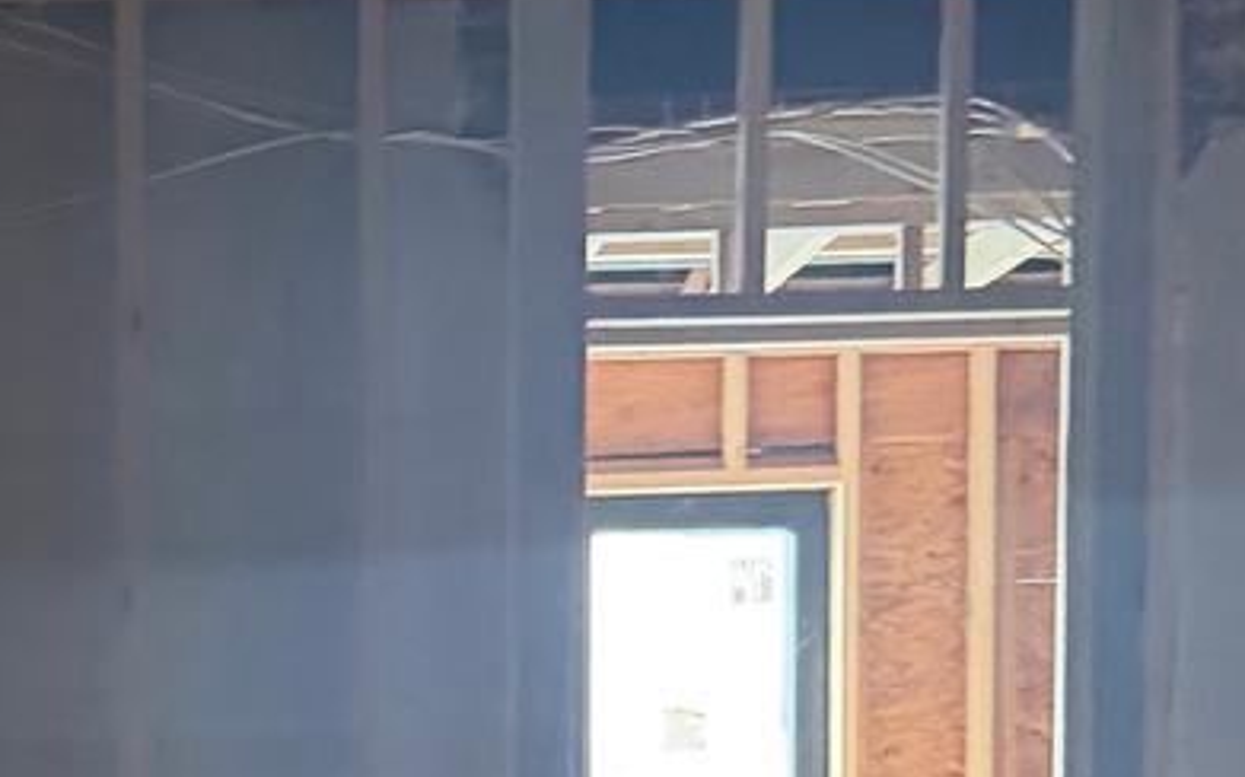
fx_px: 3392
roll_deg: +0.2
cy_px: 994
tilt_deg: +0.9
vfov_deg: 12.7
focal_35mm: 100
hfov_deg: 20.5
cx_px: 201
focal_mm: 6.76
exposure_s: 1/48
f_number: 1.78
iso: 800
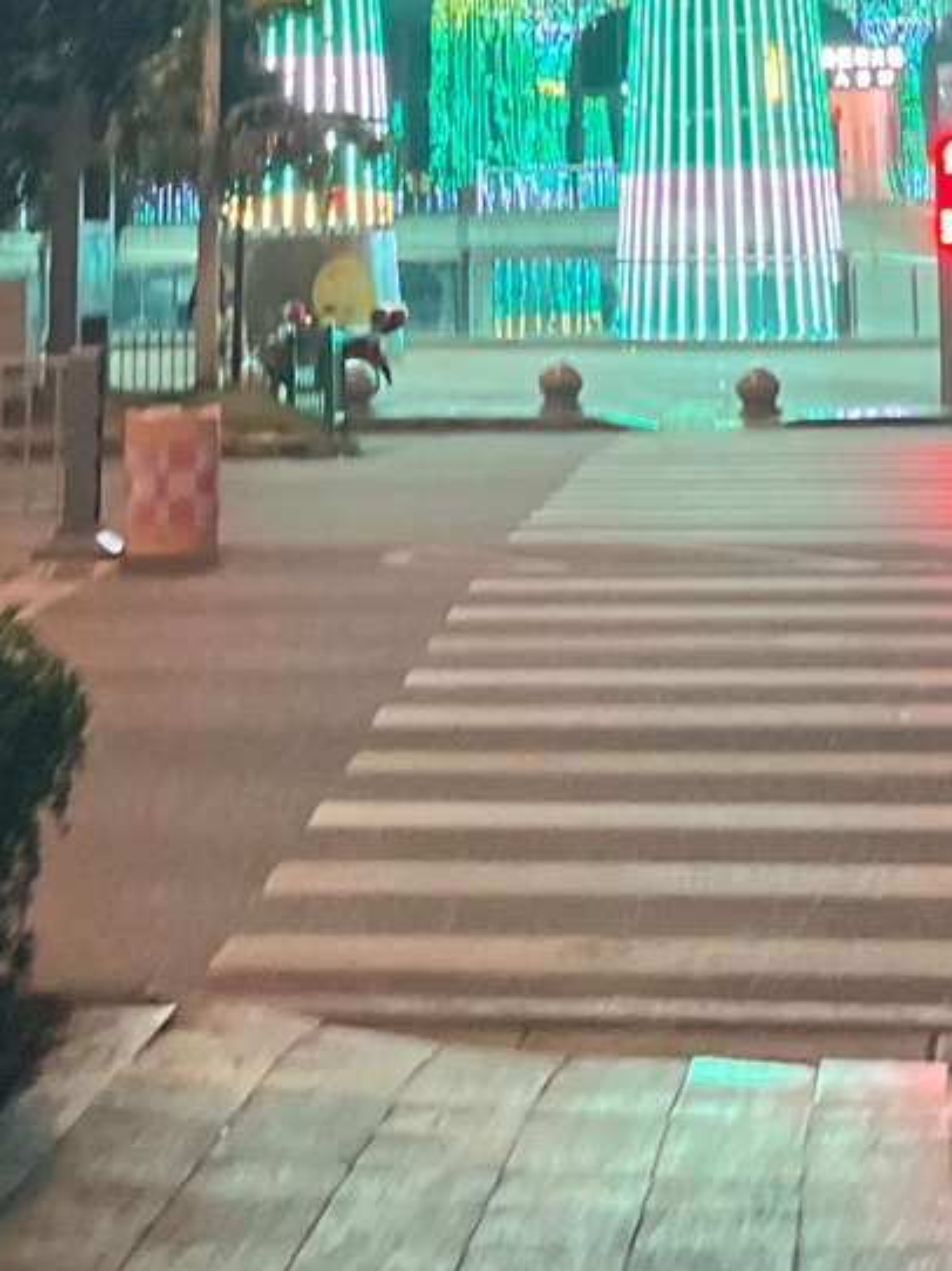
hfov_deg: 15.4
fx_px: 3523
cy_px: -450
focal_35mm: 96
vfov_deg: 18.8
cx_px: 614
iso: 400
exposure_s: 1/33
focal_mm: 5.1
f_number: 1.6
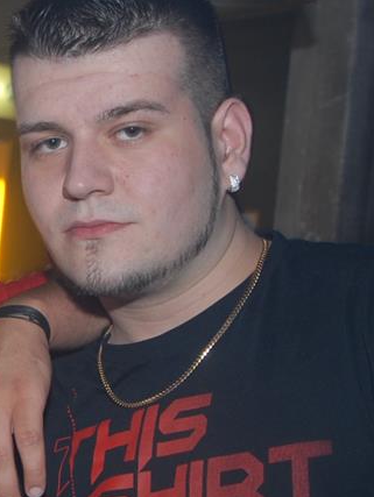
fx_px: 1338
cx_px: -112
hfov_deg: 15.2
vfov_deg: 21.0
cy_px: 315
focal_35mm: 93
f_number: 5.6
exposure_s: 1/8
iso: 200
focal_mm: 24
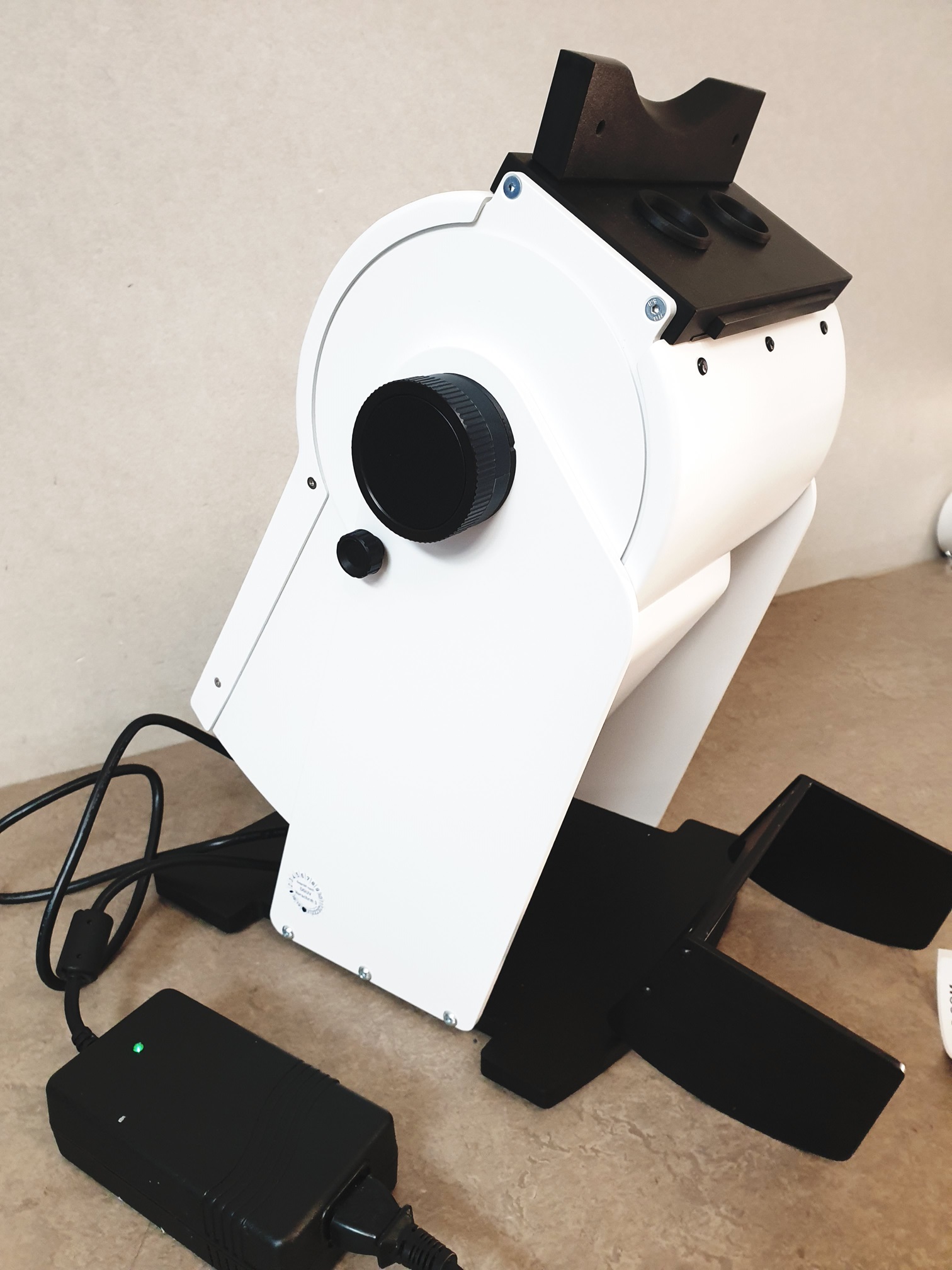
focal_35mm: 26
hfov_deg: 53.1
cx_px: 476
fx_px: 953
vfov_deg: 67.3
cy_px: 635
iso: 250
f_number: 2.4
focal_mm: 4.3
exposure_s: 1/50
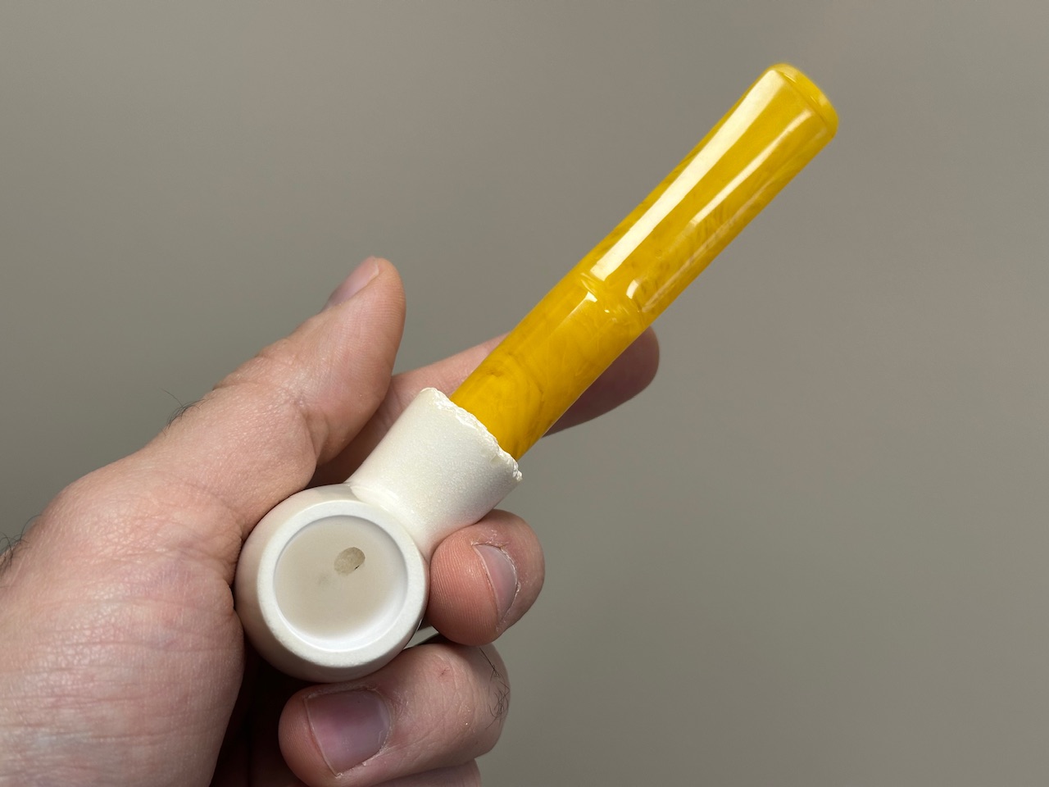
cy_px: 394
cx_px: 524
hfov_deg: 39.7
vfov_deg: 30.3
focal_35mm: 48
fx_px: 1455
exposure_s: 1/121
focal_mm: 6.86
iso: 64
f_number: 1.78
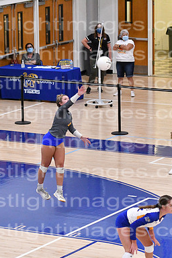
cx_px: 52
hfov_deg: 6.7
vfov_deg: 10.1
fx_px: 1462
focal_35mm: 204
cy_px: 129
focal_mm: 90
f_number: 3.2
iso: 6400
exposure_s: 1/1000
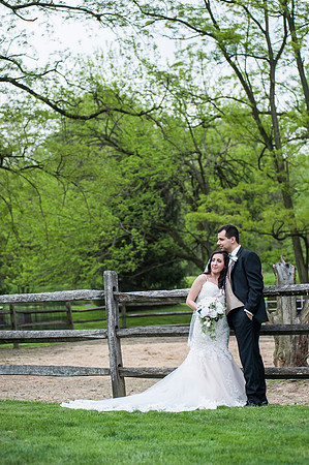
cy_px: 232
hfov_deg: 17.0
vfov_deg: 25.4
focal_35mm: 80
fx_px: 1032
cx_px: 154
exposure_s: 1/1250
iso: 200
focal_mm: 80
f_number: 3.2
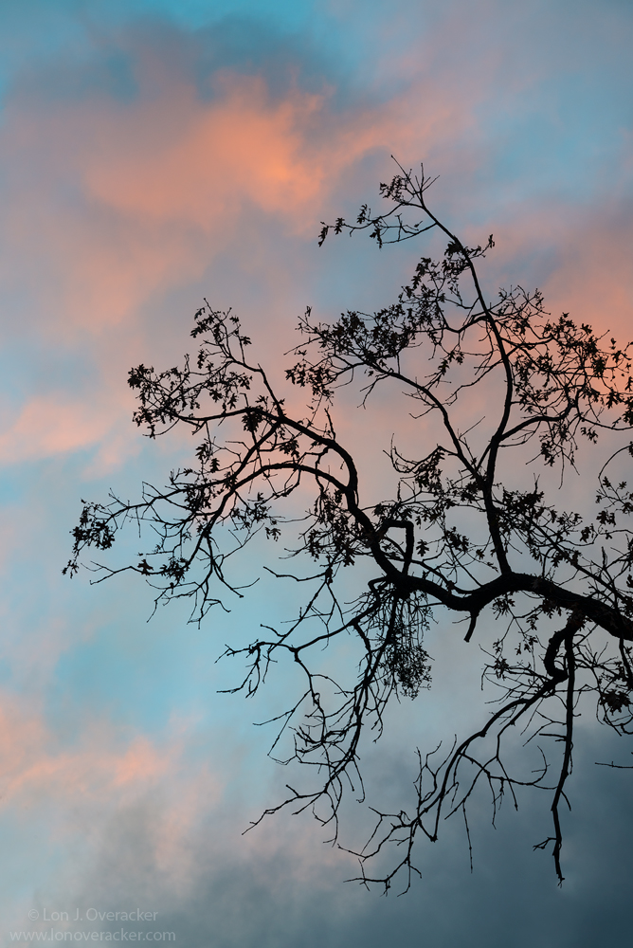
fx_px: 4477
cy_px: 474
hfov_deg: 8.1
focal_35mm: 170
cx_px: 316
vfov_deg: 12.1
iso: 200
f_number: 16
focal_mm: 170
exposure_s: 1/15
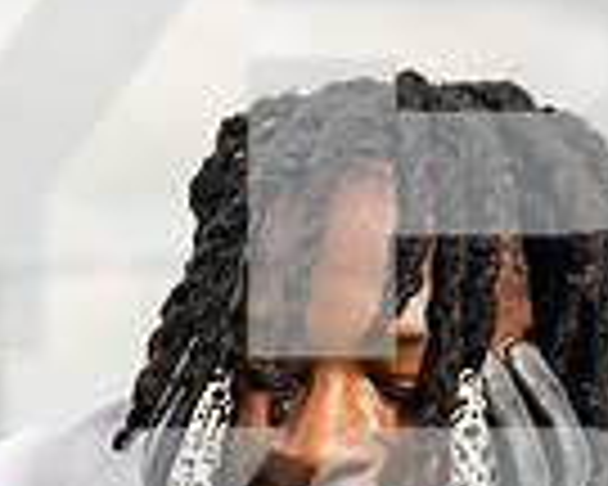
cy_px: 668
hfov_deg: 7.4
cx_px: 176
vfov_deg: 5.9
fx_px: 4715
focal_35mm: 262
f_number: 4
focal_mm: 65
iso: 200
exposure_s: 1/250
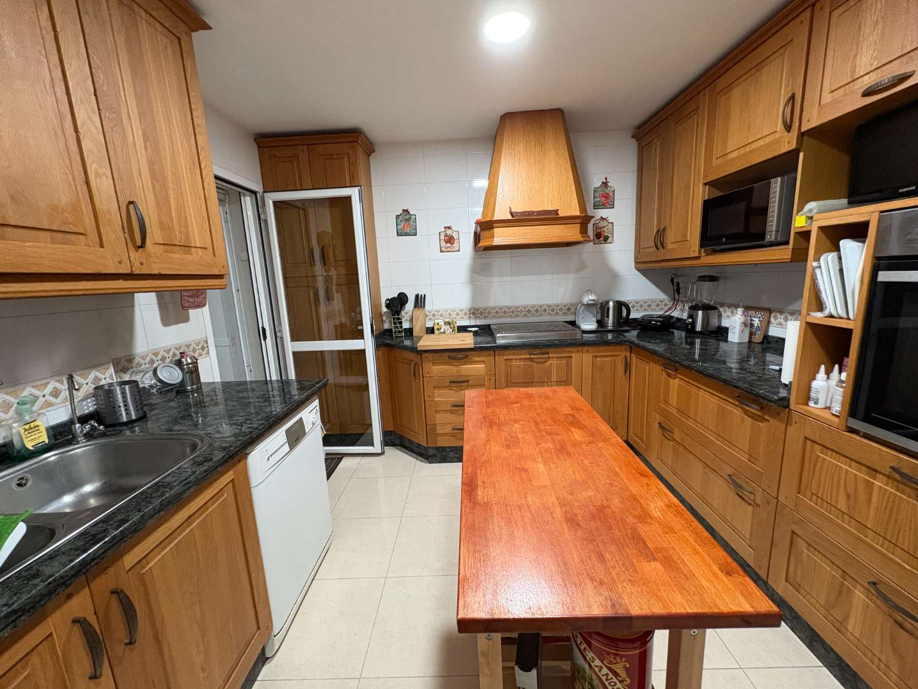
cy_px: 344
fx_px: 371
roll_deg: +3.4
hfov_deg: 102.1
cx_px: 459
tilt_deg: -10.1
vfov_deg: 85.7
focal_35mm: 14
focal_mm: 2.22
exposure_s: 1/50
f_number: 2.2
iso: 320
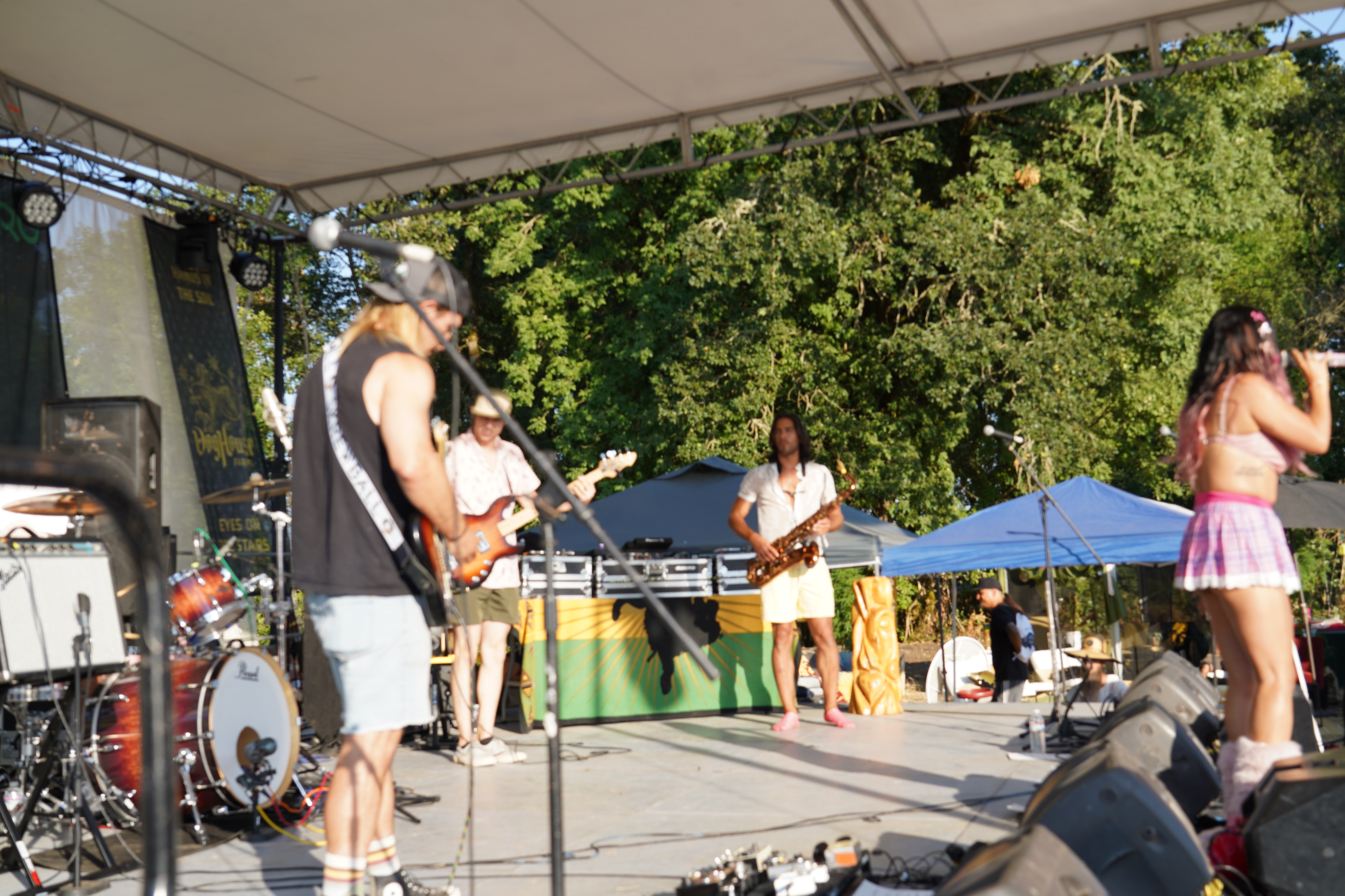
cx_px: 672
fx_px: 1569
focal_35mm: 42
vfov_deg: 31.9
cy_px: 448
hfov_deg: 46.4
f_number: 5
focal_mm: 42
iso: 100
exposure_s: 1/250
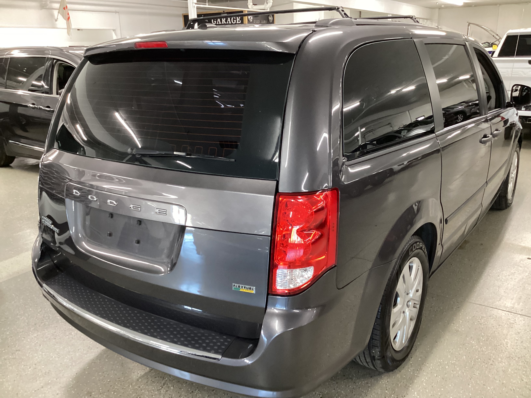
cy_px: 199
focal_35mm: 31
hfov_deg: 58.4
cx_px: 266
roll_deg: +1.2
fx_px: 476
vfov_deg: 45.4
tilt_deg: -18.2
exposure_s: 1/33
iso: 320
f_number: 2.4
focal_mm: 3.3
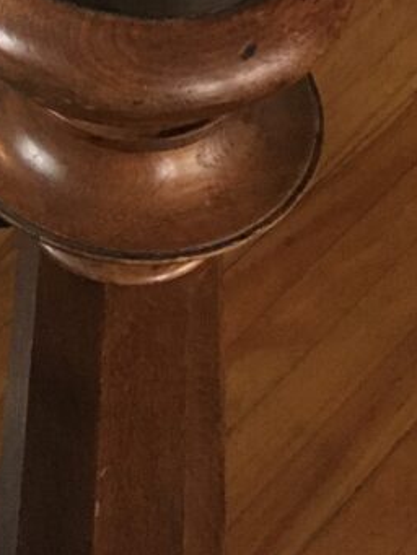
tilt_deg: -33.3
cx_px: -101
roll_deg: +5.4
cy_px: -273
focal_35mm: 87
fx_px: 1397
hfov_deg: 16.2
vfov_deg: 19.6
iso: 320
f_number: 2.2
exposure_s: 1/15
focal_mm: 4.15
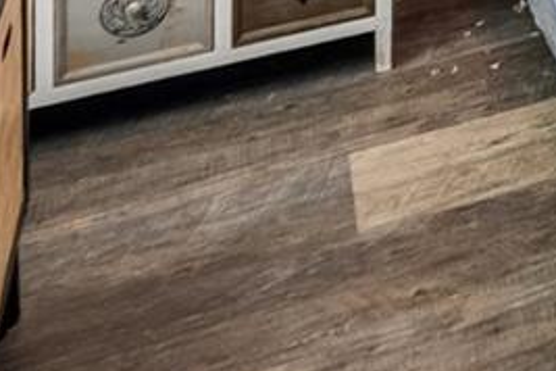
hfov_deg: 15.9
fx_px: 1390
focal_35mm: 90
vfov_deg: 11.2
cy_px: -661
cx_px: 1204
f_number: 7.1
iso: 100
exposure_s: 1/10
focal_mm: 10
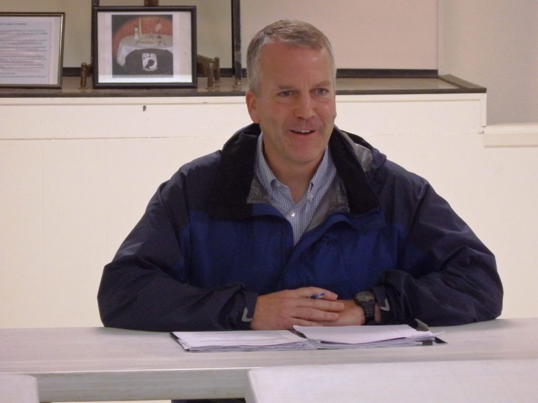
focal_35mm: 248
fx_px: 3854
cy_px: 202
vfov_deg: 6.0
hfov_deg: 8.0
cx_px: 269
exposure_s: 1/40
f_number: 6.2
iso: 800
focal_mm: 44.4
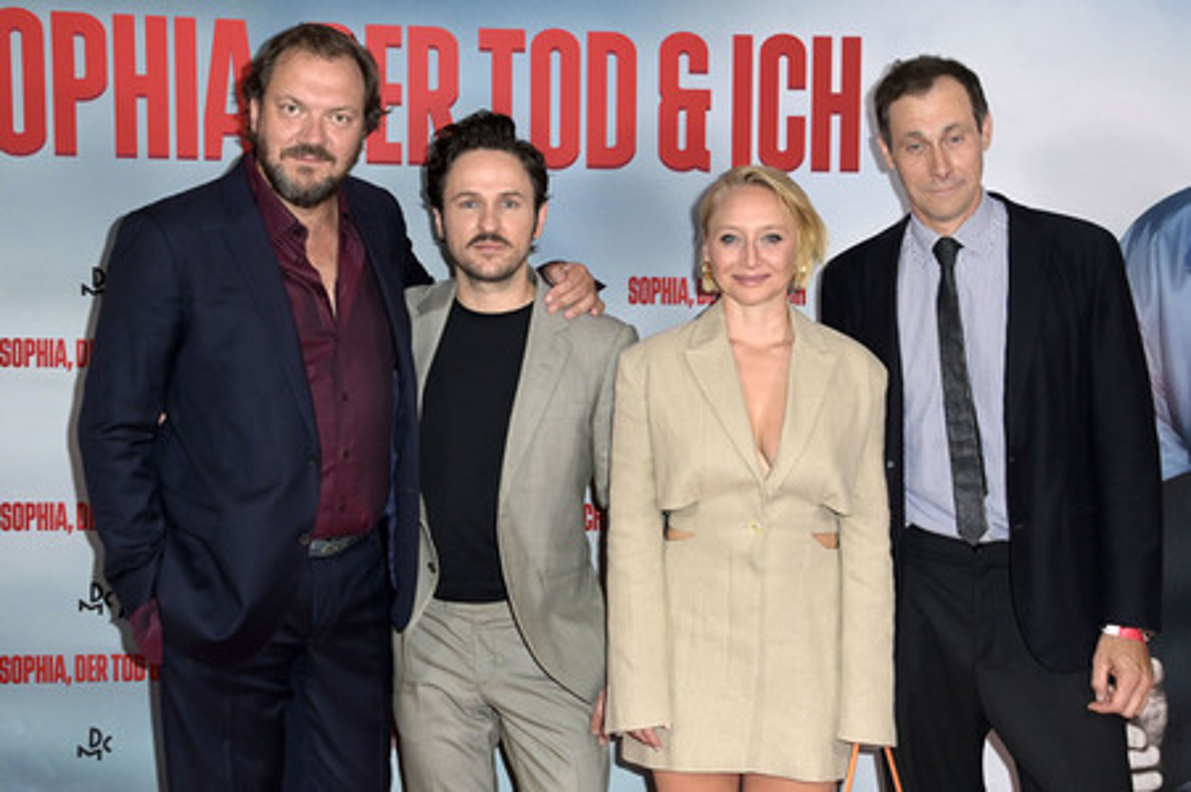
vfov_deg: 28.0
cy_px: 396
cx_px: 596
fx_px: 1587
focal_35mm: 48
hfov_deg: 41.1
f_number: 6.3
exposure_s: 1/250
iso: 2000
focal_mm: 48
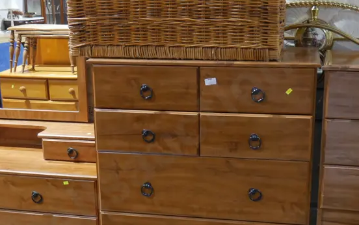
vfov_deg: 21.9
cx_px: 169
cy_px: 146
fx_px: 577
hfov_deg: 34.5
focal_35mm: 59
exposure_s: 1/60
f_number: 3.6
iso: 1000
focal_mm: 15
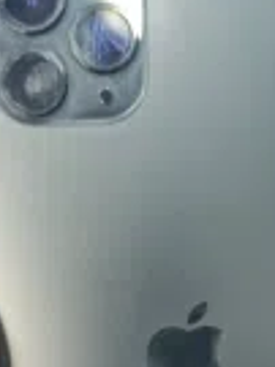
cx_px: 147
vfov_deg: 27.5
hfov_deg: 21.6
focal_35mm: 68
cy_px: 334
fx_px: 721
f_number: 1.7
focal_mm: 6.3
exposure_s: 1/50
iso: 50
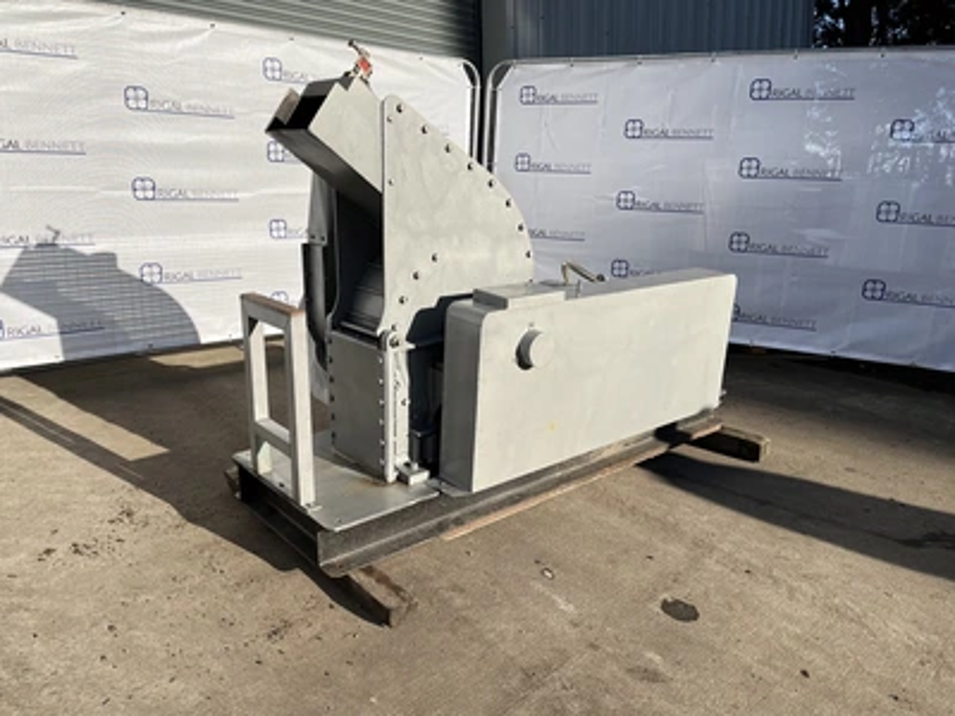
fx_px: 717
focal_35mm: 26
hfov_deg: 67.3
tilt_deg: -13.5
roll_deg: +1.6
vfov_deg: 53.1
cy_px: 358
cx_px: 478
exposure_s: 1/4016
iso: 50
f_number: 1.6
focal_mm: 5.1
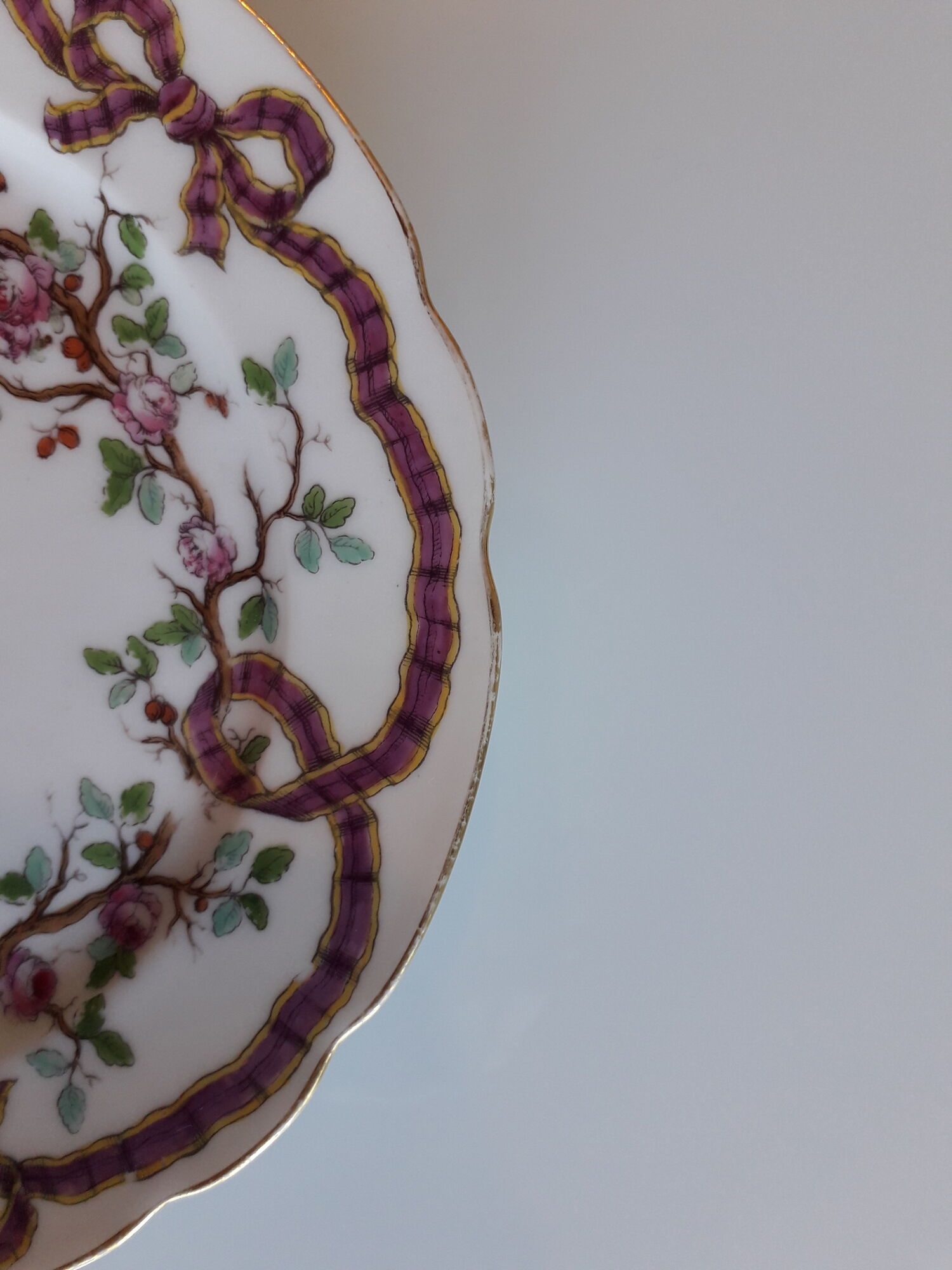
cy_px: 635
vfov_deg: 65.3
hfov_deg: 51.4
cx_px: 476
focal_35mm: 27
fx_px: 990
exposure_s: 1/50
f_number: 1.9
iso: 64
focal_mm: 3.6
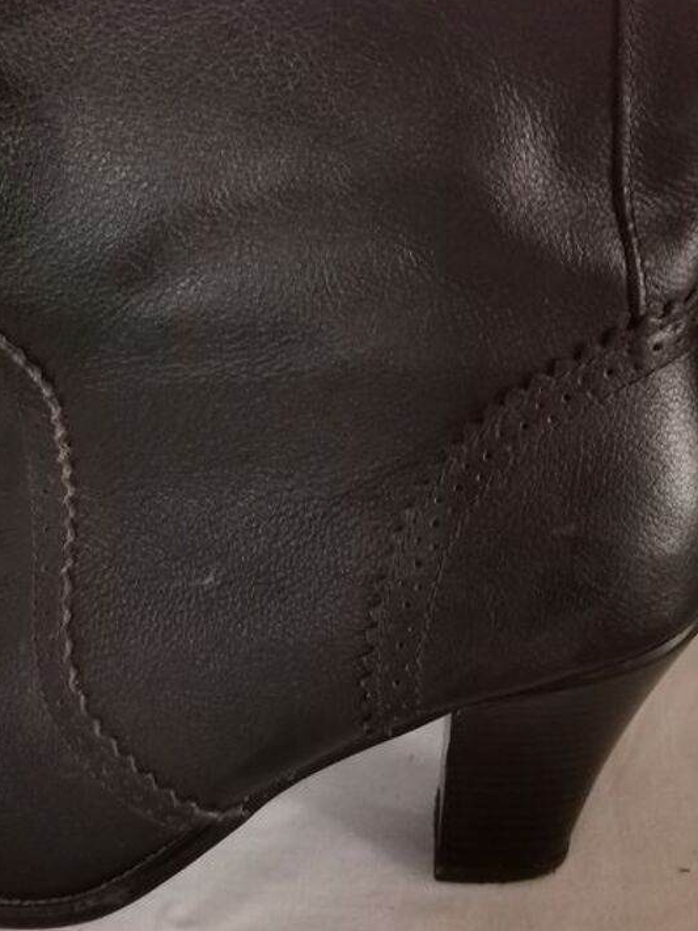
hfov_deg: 24.2
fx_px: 1614
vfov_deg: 32.1
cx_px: 211
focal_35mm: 60
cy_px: 382
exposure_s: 1/33.3
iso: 400
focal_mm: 5.56
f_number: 1.6
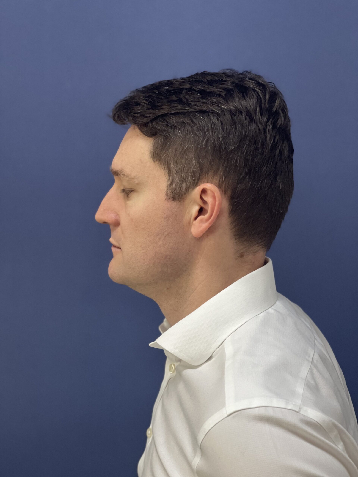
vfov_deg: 25.3
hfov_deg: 19.1
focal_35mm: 77
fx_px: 1062
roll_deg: -0.7
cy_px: 238
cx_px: 179
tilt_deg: -7.0
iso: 250
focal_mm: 9
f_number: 2.8
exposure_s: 1/40
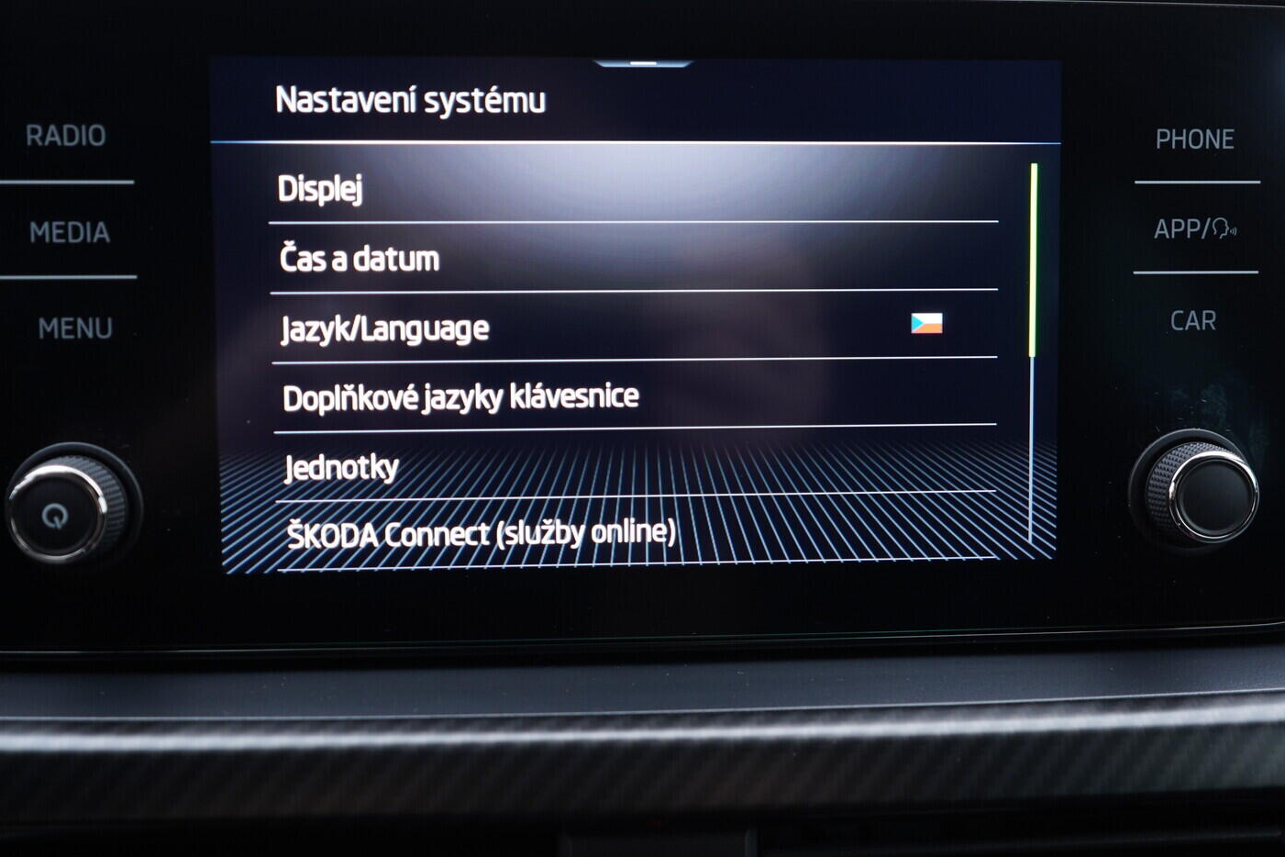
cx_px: 647
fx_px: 1321
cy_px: 426
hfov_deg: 51.9
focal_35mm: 37
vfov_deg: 35.9
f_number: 2.8
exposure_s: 1/40
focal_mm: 24
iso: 250
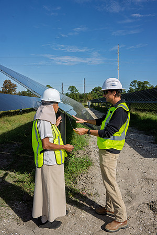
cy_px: 118
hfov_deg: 46.4
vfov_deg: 65.5
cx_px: 78
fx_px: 183
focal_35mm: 28
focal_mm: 28
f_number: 16
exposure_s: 1/320
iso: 200
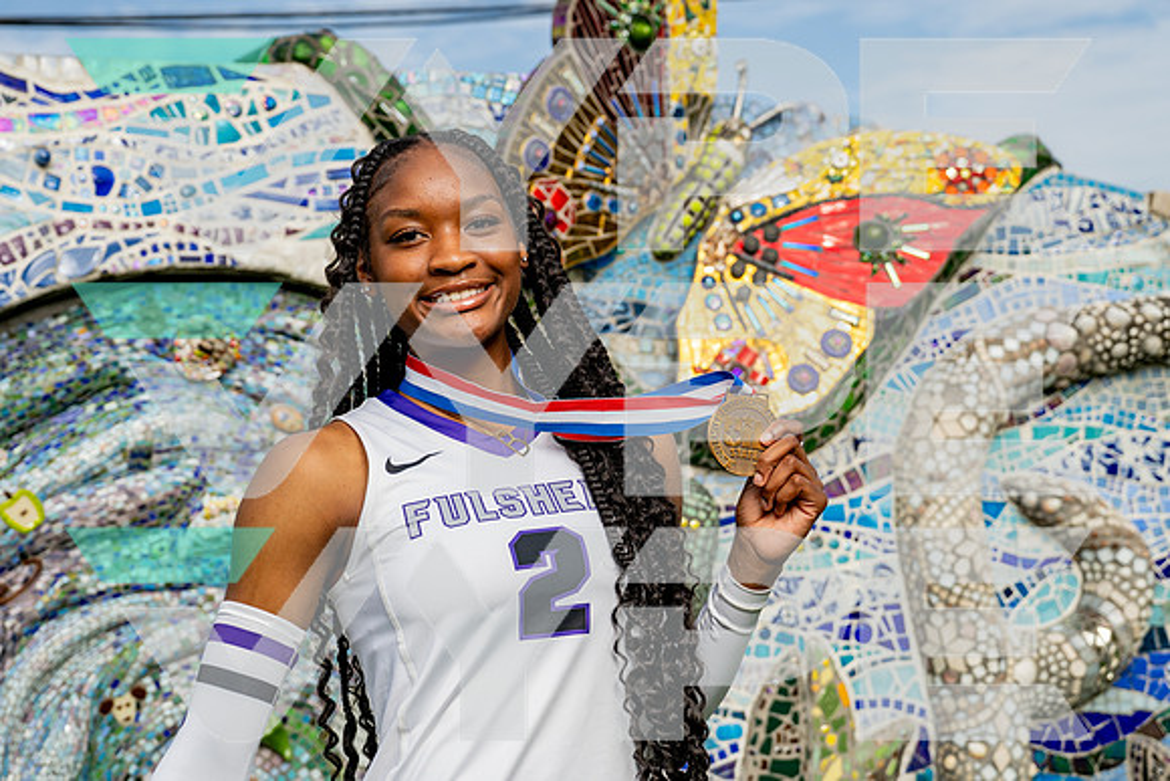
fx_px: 1781
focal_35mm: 55
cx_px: 585
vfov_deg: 24.7
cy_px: 390
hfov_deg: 36.4
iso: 250
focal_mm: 50
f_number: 4
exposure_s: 1/1250
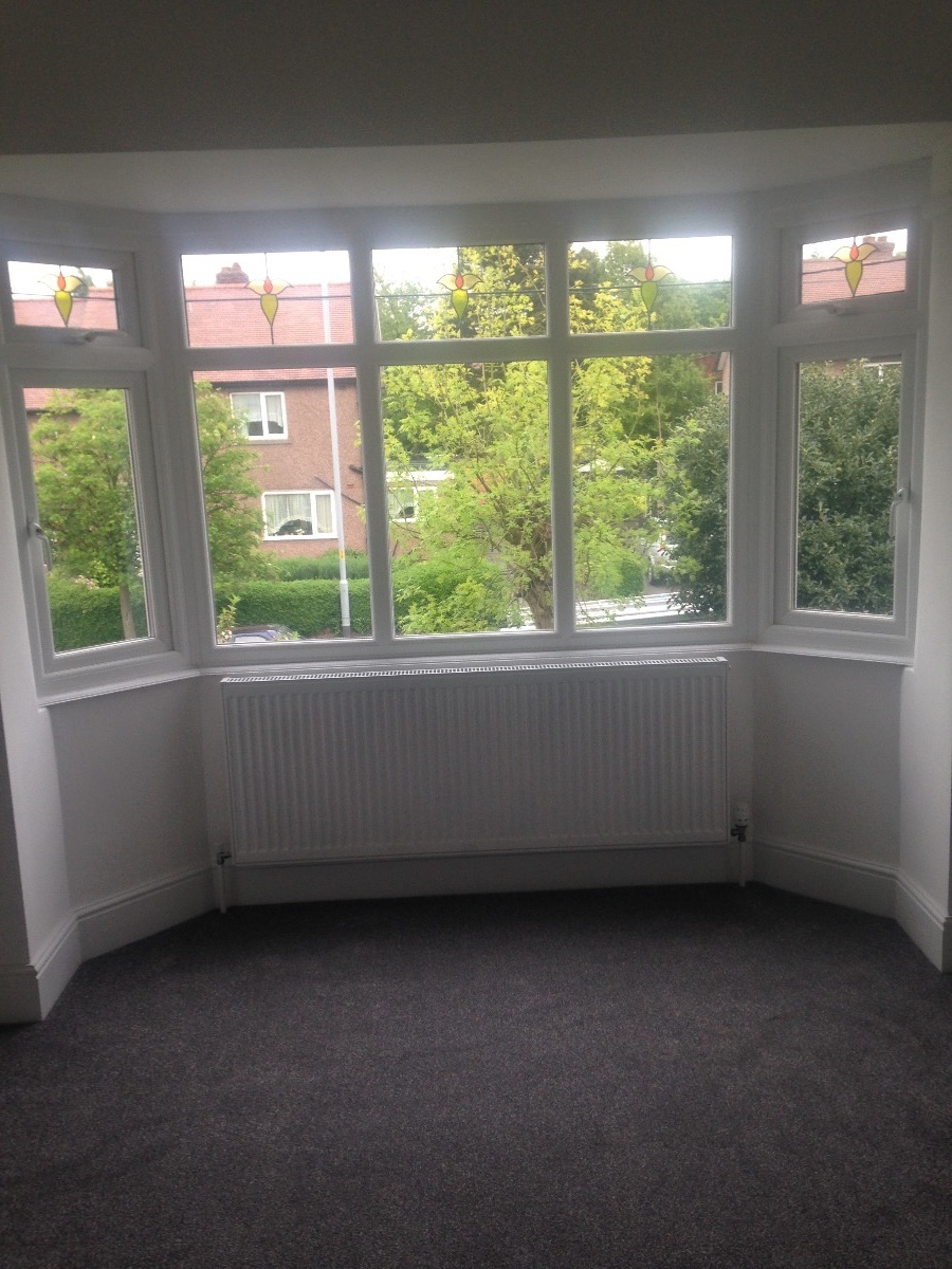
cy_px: 634
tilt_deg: -12.1
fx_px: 1210
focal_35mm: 33
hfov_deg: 42.9
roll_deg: +0.9
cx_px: 476
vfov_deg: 55.4
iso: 64
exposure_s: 1/60
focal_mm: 4.12
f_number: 2.4
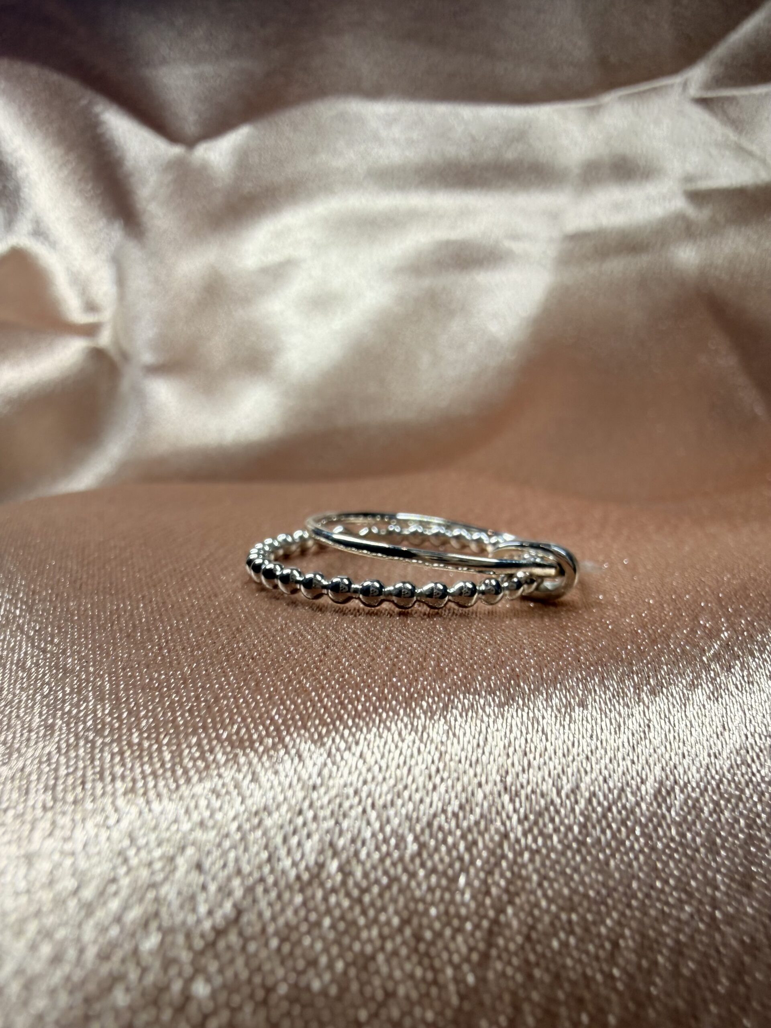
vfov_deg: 71.6
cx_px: 386
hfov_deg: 56.8
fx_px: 713
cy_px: 514
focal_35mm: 24
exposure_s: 1/440
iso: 40
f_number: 2.2
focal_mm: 2.22
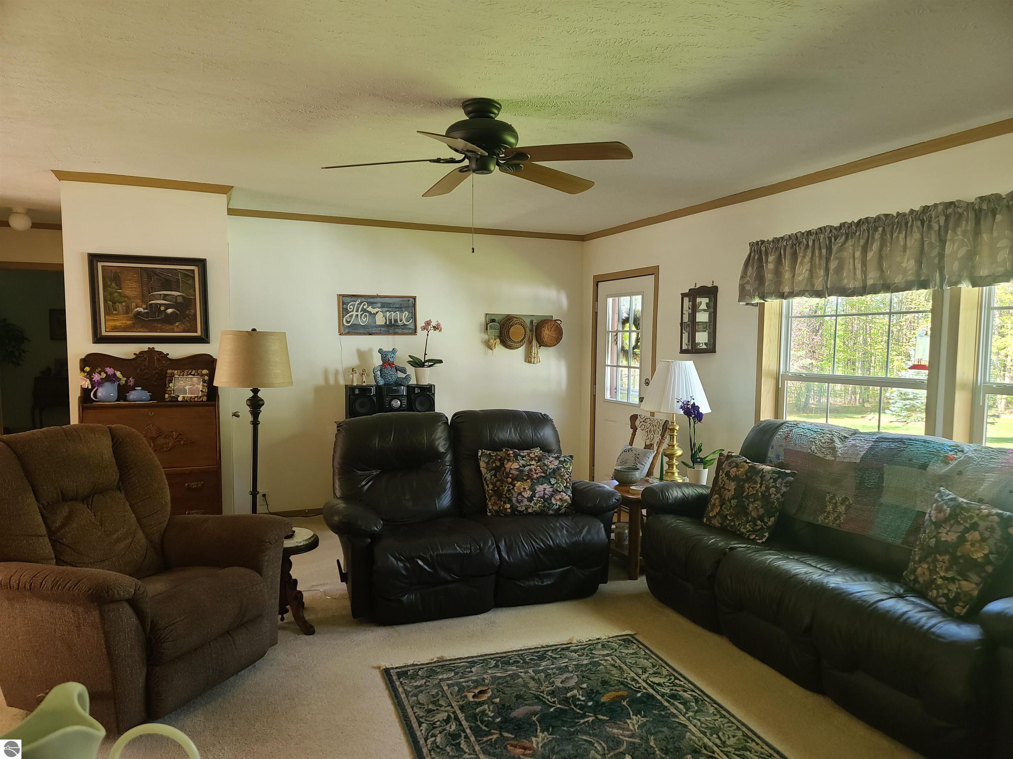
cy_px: 380
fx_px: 732
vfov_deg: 54.9
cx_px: 506
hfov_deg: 69.4
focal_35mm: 25
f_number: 1.8
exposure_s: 1/60
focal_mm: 7
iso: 125
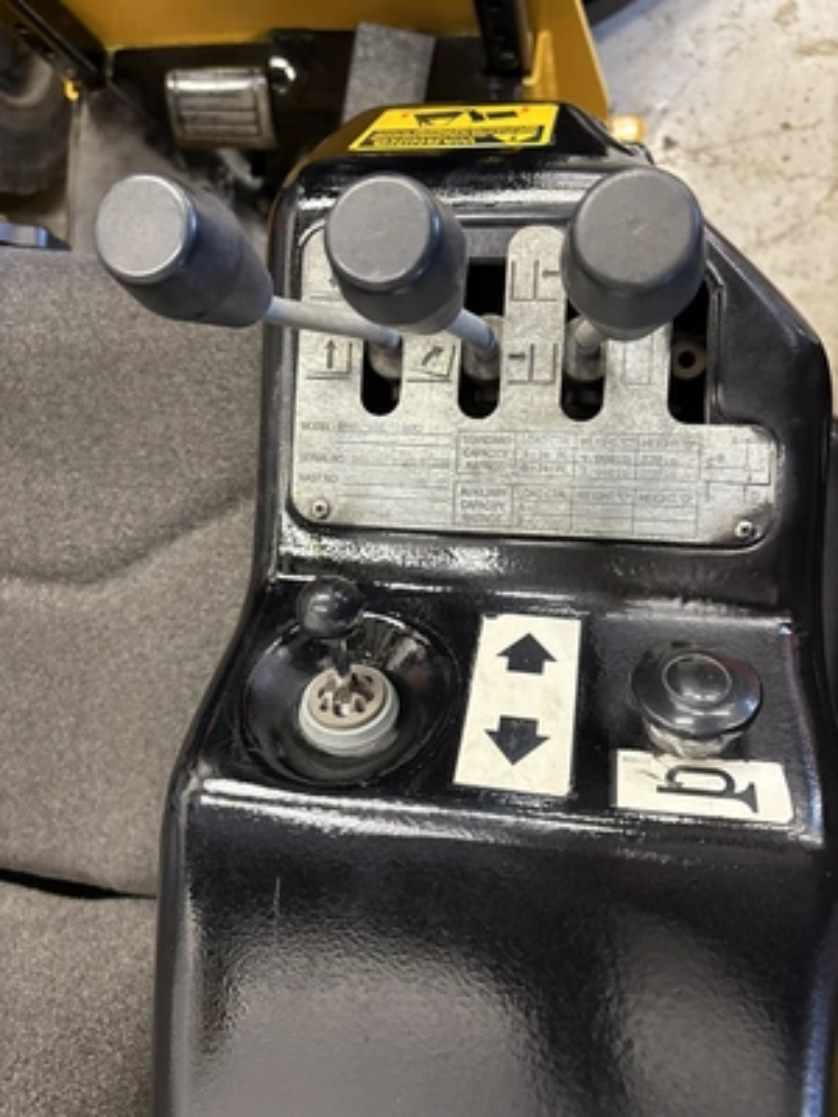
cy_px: 558
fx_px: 839
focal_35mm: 26
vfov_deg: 67.3
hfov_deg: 53.1
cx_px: 419
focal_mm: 5.96
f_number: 1.6
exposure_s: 1/60
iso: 400
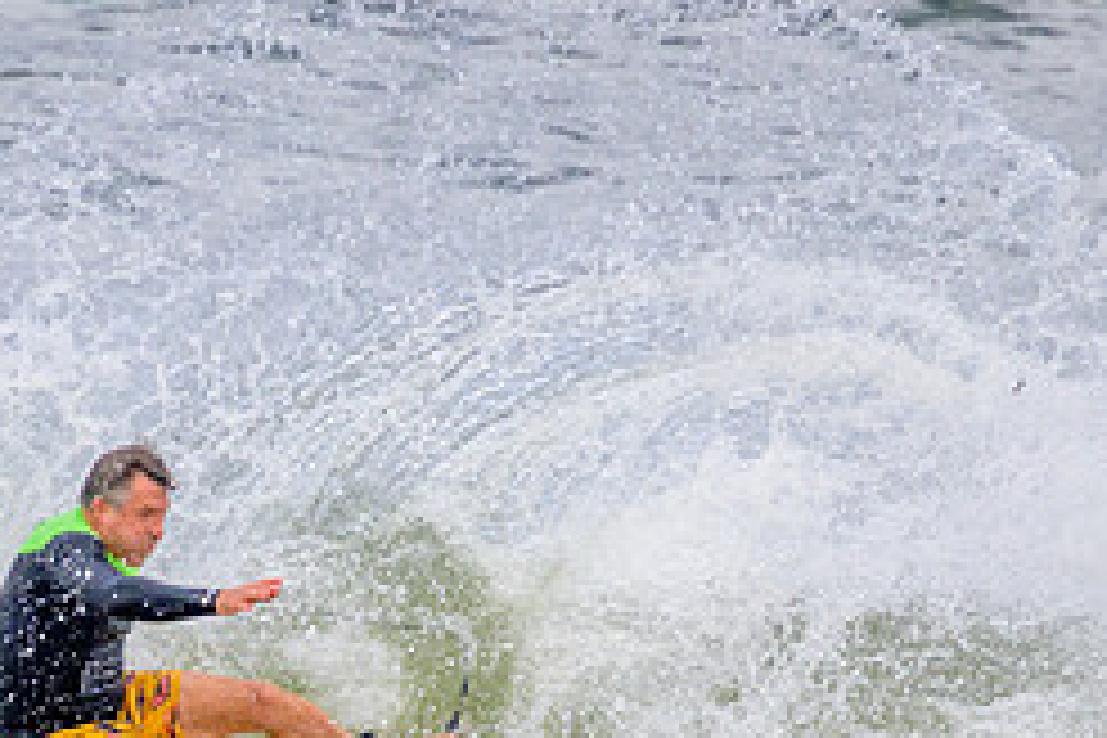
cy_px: 835
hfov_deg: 1.1
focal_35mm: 1886
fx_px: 57990
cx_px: 266
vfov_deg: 0.7
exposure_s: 1/2000
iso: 1000
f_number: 11
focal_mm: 800
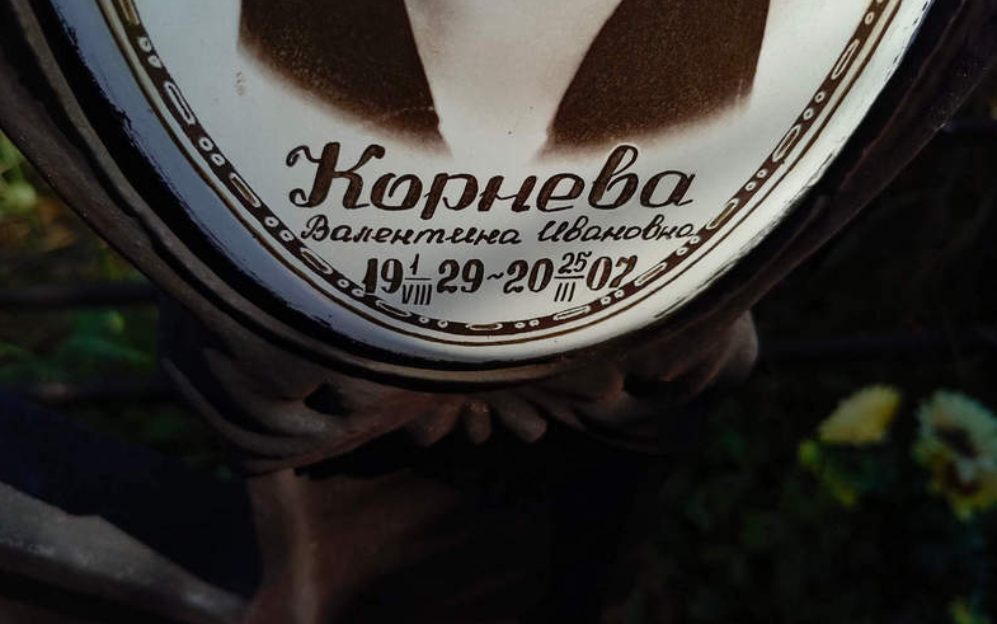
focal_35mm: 27
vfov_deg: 46.0
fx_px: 734
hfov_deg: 68.4
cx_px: 505
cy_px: 325
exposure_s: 1/1070
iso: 118
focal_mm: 4.76
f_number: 1.69
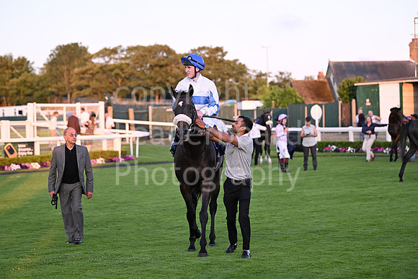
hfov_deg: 21.5
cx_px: 209
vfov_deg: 14.4
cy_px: 140
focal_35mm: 95
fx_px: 1103
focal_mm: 95
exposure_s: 1/2000
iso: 2000
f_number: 3.2
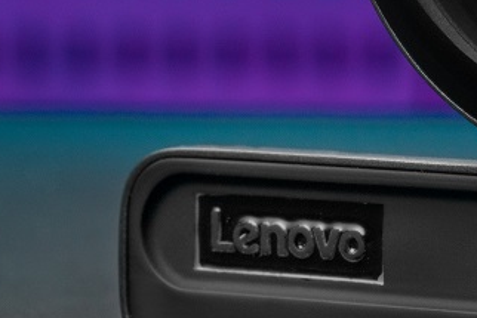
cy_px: -33
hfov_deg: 6.1
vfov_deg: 4.1
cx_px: 630
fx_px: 4441
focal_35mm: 335
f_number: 16
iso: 1000
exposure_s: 1/13
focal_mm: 90
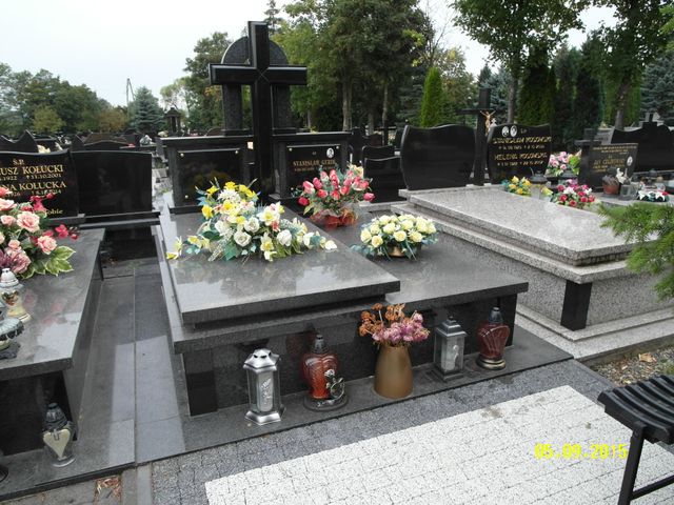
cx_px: 337
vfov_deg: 56.8
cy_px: 252
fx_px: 467
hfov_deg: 71.6
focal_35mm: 24
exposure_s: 1/90
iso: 100
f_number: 3.4
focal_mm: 5.2
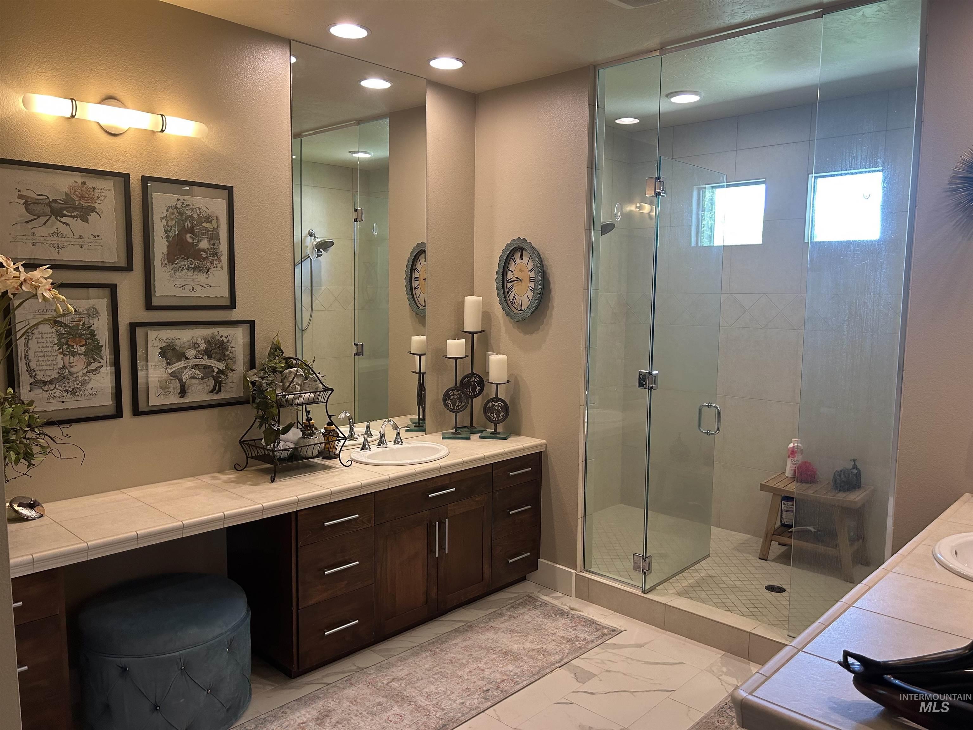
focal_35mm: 26
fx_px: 731
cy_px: 365
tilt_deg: -6.4
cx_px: 486
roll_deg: -0.2
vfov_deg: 53.1
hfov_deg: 67.3
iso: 125
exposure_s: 1/120
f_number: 1.5
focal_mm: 5.7
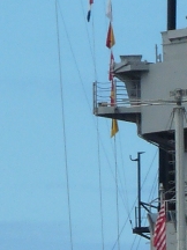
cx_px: 311
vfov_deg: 1.2
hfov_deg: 0.9
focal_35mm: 1624
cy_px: 318
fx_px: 11697
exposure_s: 1/500
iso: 100
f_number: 7.1
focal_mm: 42.6
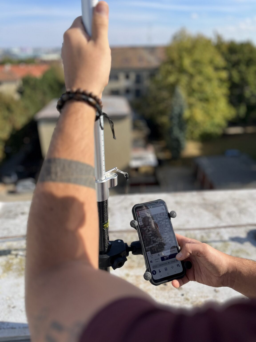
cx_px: 128
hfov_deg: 53.1
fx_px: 256
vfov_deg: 67.3
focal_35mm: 26
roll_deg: +1.1
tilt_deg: -24.8
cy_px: 171
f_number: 1.6
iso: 50
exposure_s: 1/3311
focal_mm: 5.1
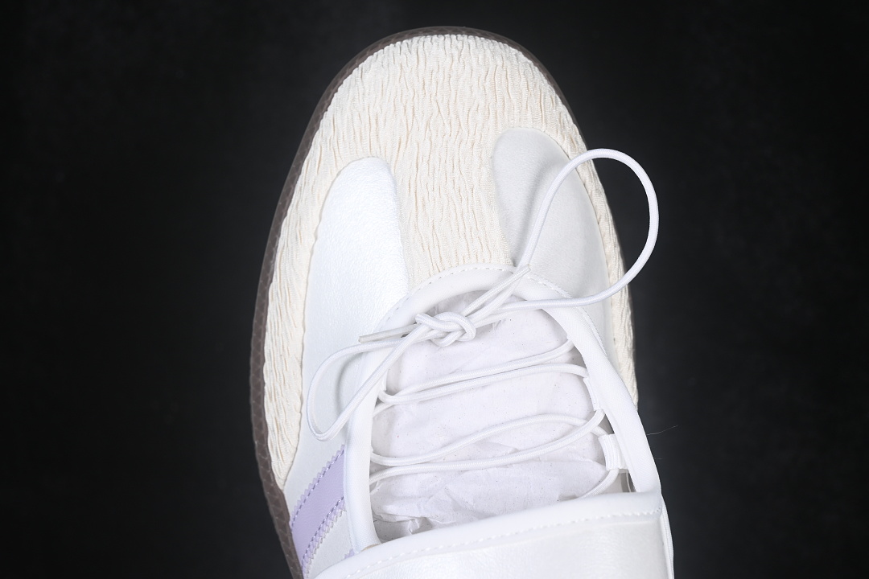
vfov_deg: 18.2
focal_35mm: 75
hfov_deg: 27.0
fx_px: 1810
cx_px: 434
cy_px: 290
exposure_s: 1/80
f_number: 7.1
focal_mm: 50
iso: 160
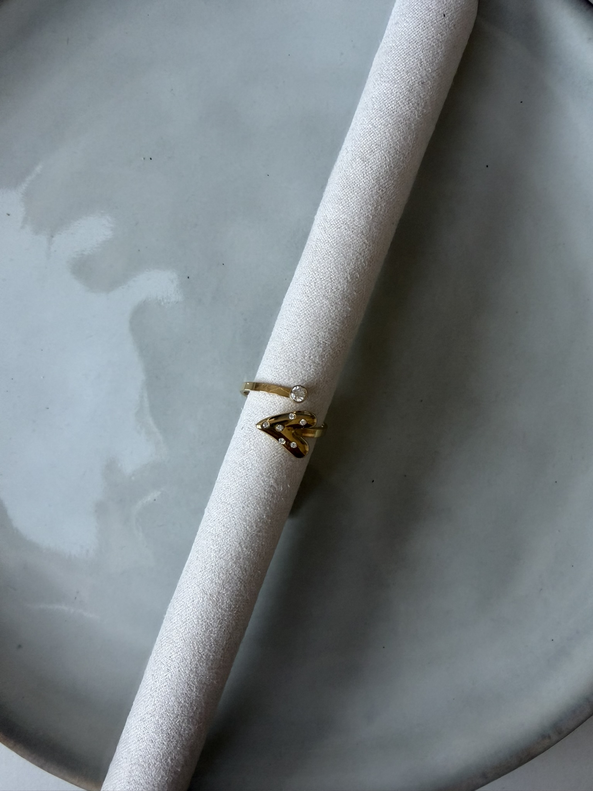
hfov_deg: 53.1
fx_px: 594
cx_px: 296
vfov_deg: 67.3
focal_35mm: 26
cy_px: 396
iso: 200
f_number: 2.2
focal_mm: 2.22
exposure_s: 1/121
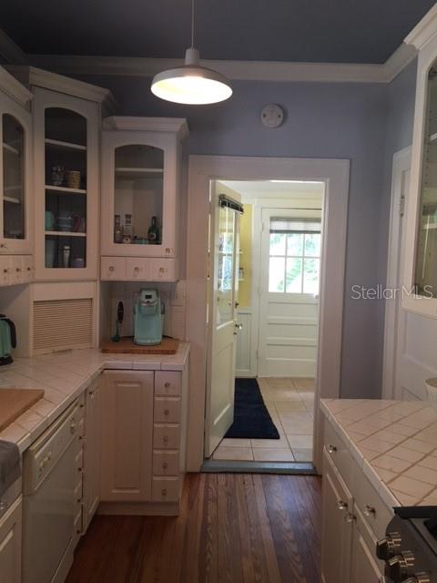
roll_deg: -2.6
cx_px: 218
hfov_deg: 48.2
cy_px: 292
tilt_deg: -2.4
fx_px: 488
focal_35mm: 29
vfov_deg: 61.7
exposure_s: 1/15
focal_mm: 4.15
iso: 32
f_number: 2.2
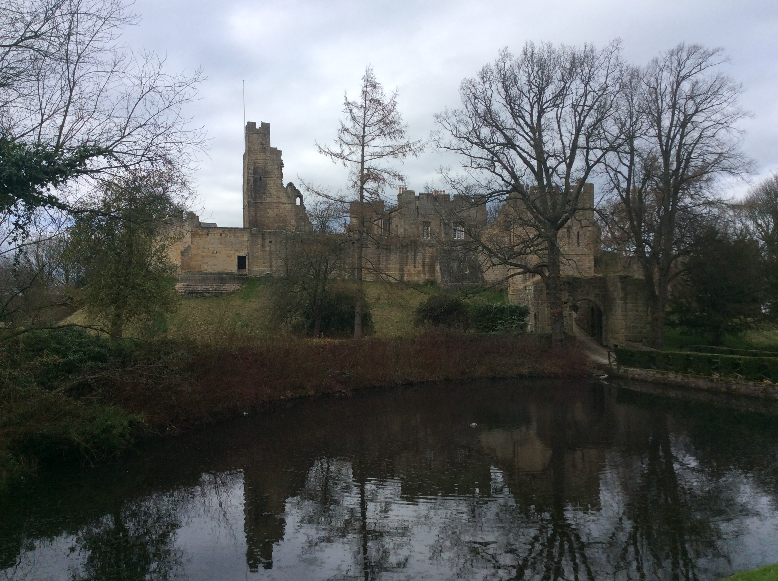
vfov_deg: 44.1
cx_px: 389
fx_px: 718
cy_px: 290
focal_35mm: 32
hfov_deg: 56.9
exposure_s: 1/841
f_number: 2.4
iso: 32
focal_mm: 3.3
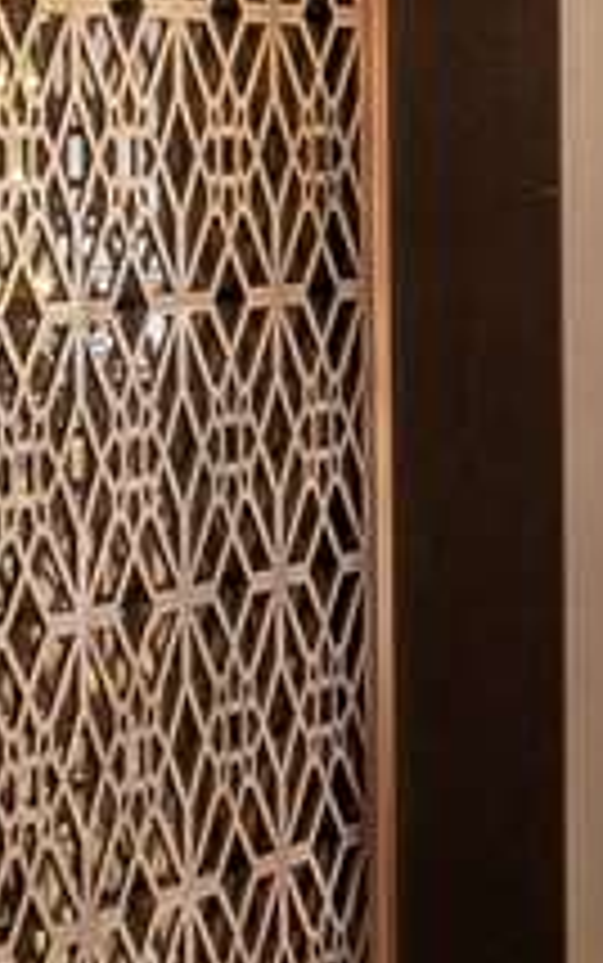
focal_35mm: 207
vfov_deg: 10.1
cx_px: 1377
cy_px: 158
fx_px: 5436
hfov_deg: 6.1
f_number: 5.6
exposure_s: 1/8
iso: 160
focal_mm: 19.4
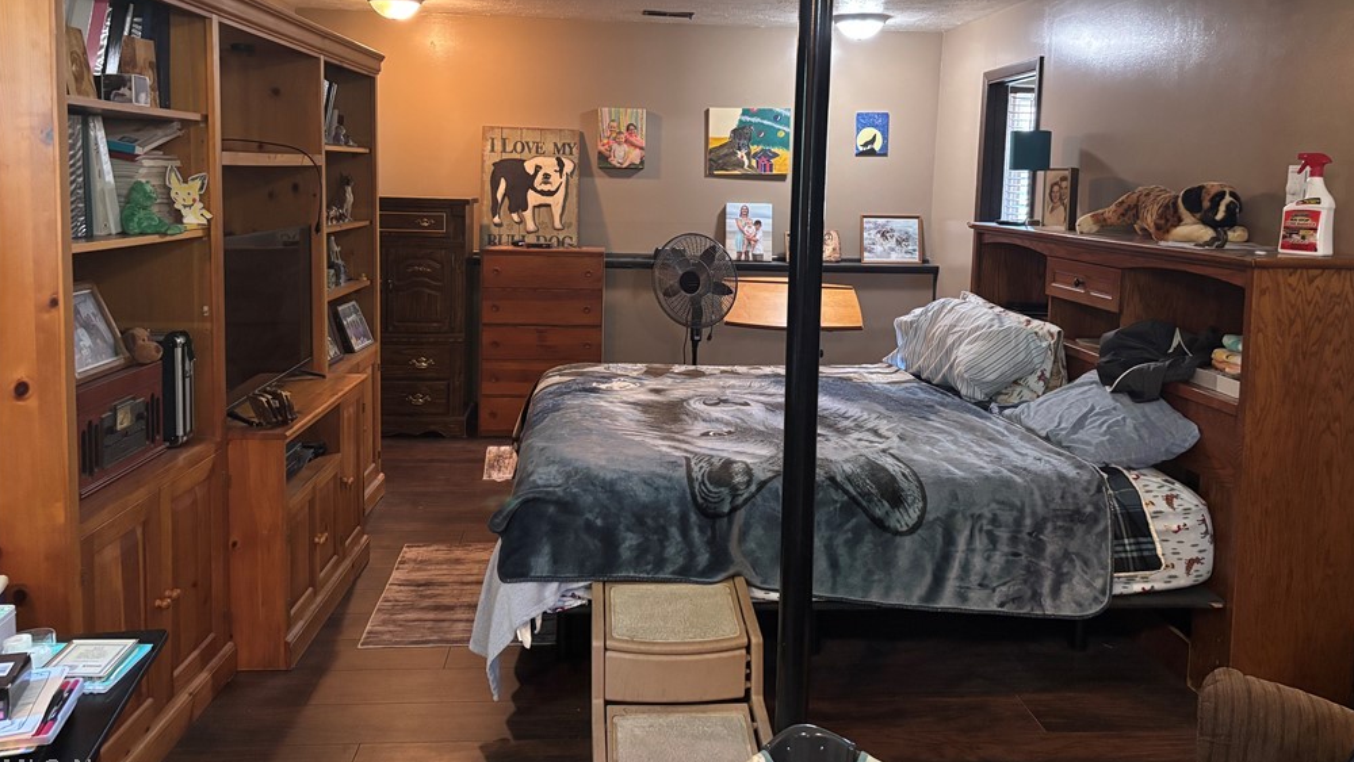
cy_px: 273
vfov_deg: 39.9
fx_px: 1041
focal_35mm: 29
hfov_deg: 66.1
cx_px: 688
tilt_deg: -4.6
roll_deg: -1.6
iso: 640
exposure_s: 1/40
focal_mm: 5.96
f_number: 1.6
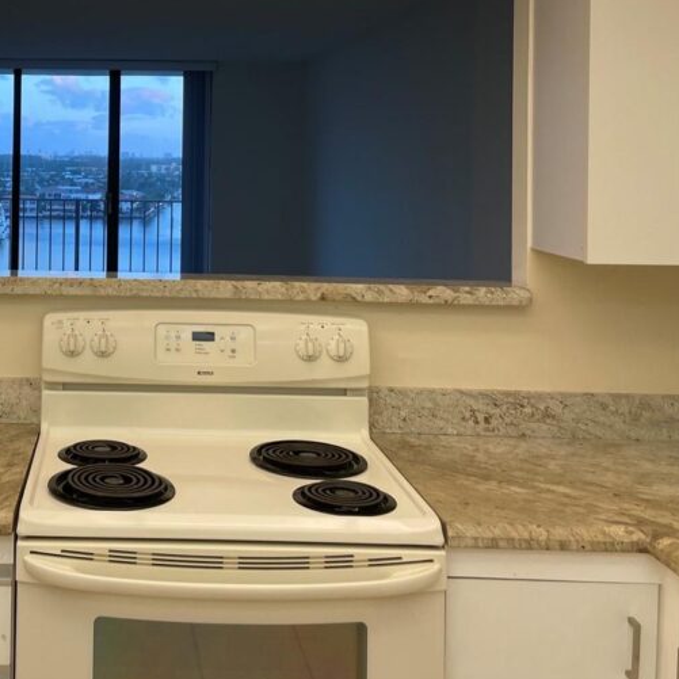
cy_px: 168
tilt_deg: +2.8
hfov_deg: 34.6
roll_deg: -1.5
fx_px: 1043
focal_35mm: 47
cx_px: 106
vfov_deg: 35.3
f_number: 1.6
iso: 50
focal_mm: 4.2
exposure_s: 1/120
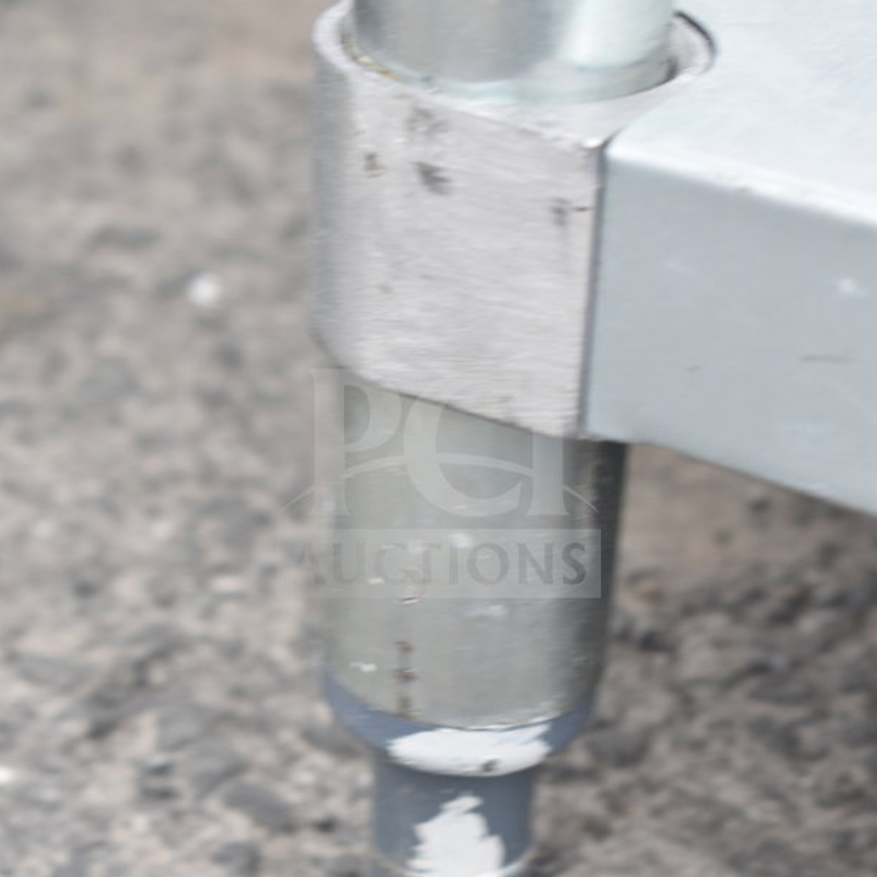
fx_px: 3028
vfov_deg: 16.5
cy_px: 483
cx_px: 438
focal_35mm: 106
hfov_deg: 16.5
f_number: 5.6
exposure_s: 1/100
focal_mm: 55
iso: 320
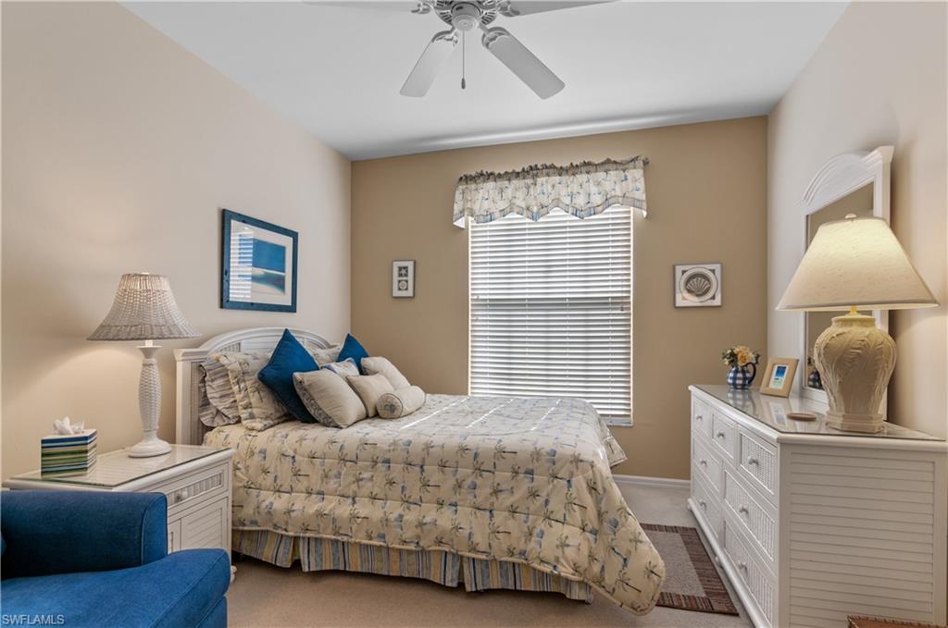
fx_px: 453
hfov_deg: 92.5
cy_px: 314
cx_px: 474
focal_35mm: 17
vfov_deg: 69.5
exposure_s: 1/10
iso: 200
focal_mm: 11.5
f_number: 8
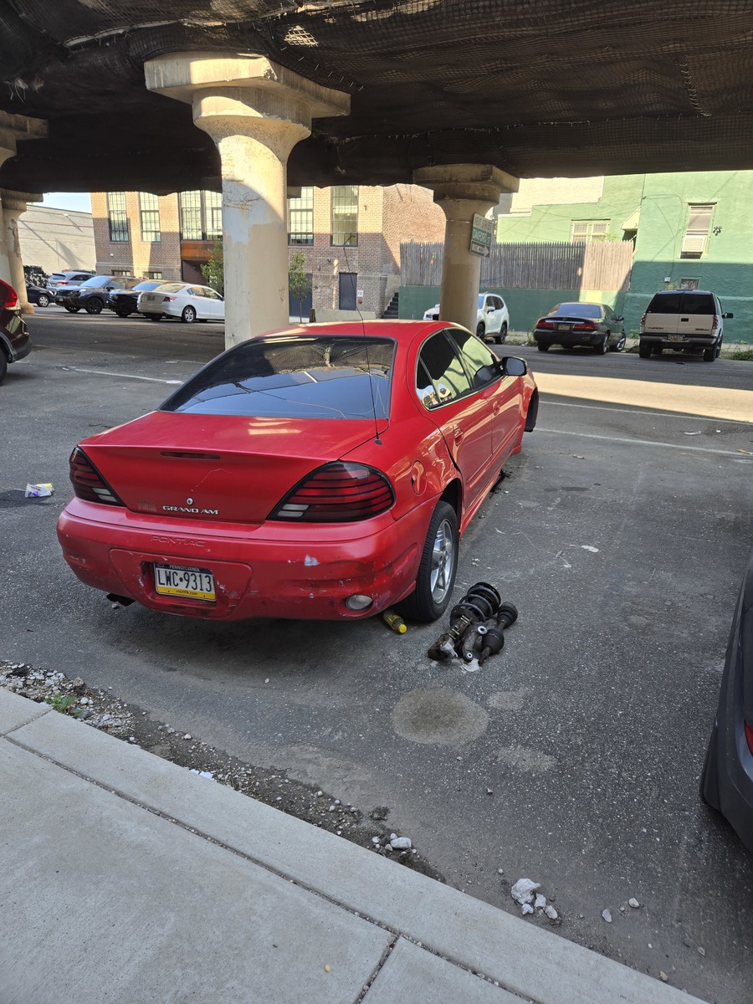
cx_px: 376
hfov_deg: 58.9
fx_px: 667
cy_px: 502
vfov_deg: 73.9
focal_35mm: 23
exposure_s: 1/338
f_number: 1.8
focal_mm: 5.4
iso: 25
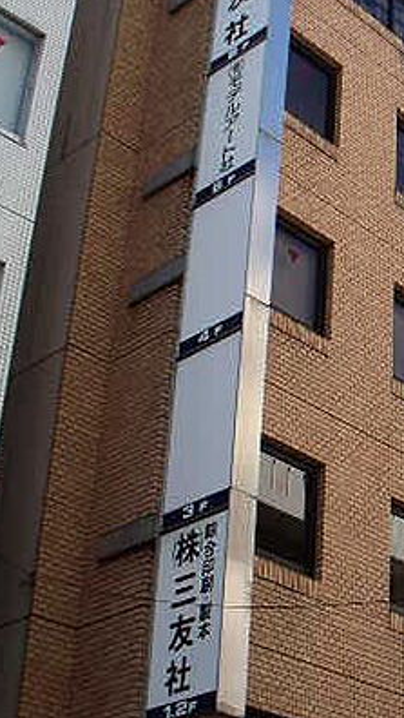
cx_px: 438
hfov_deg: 17.0
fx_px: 1313
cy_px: 404
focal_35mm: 69
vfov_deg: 30.5
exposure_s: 1/250
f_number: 2.8
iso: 50
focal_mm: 6
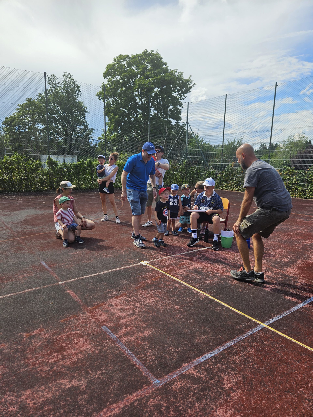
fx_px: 277
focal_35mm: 23
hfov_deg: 58.9
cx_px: 156
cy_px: 208
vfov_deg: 73.9
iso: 25
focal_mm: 5.4
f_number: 1.8
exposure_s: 1/1300
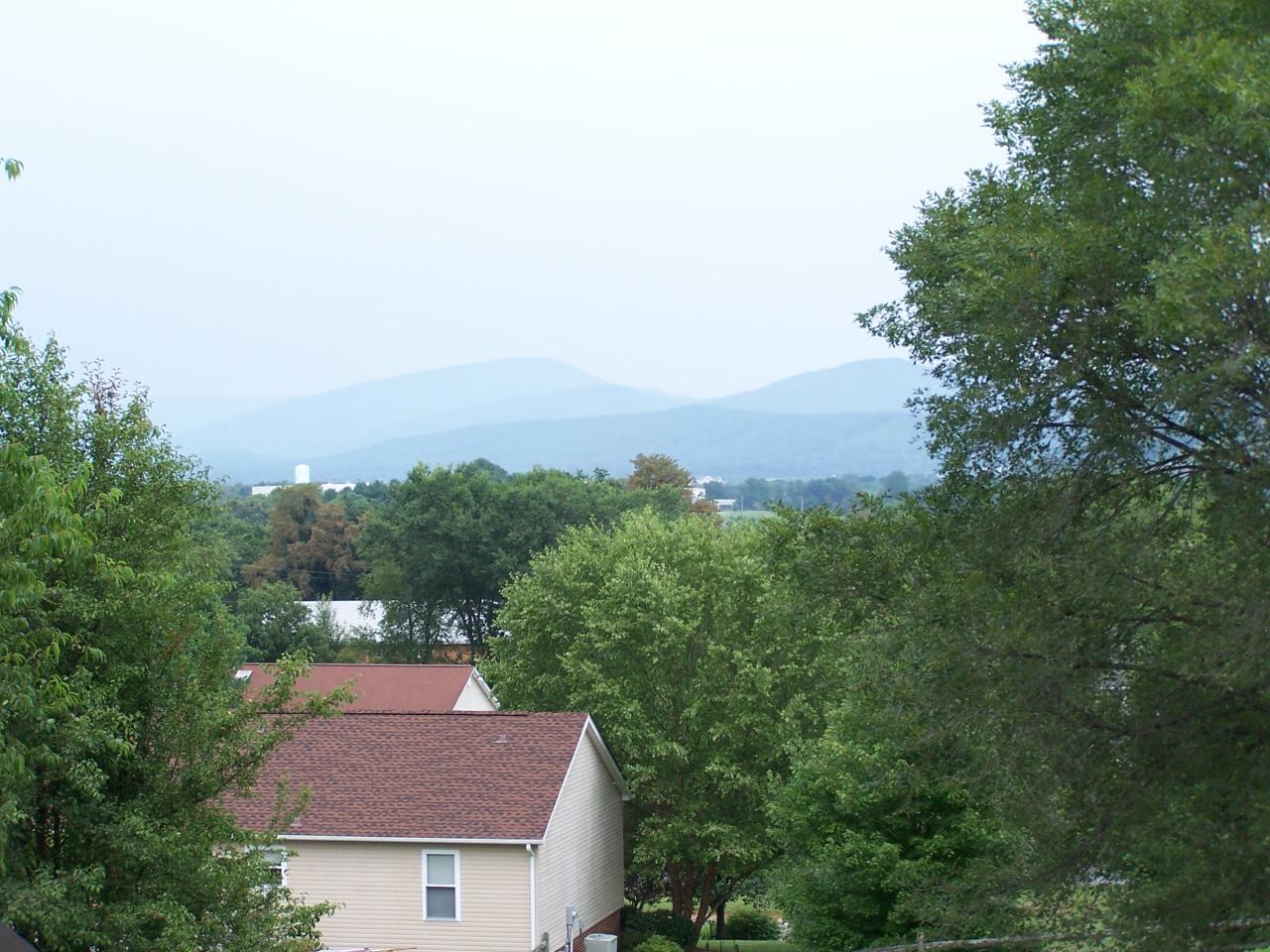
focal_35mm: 82
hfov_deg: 23.8
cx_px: 635
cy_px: 476
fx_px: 3008
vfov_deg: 18.0
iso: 80
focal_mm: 13.7
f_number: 3.2
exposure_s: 1/250
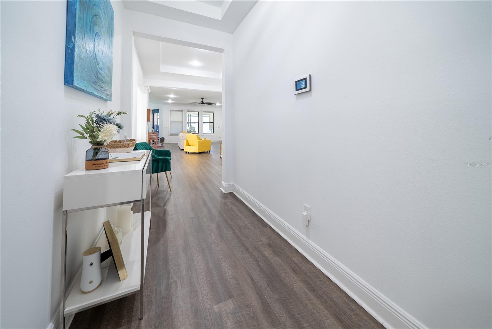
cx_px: 246
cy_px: 164
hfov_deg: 112.6
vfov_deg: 90.1
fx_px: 164
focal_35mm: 12
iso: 160
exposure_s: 1/100
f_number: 5.6
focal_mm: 12
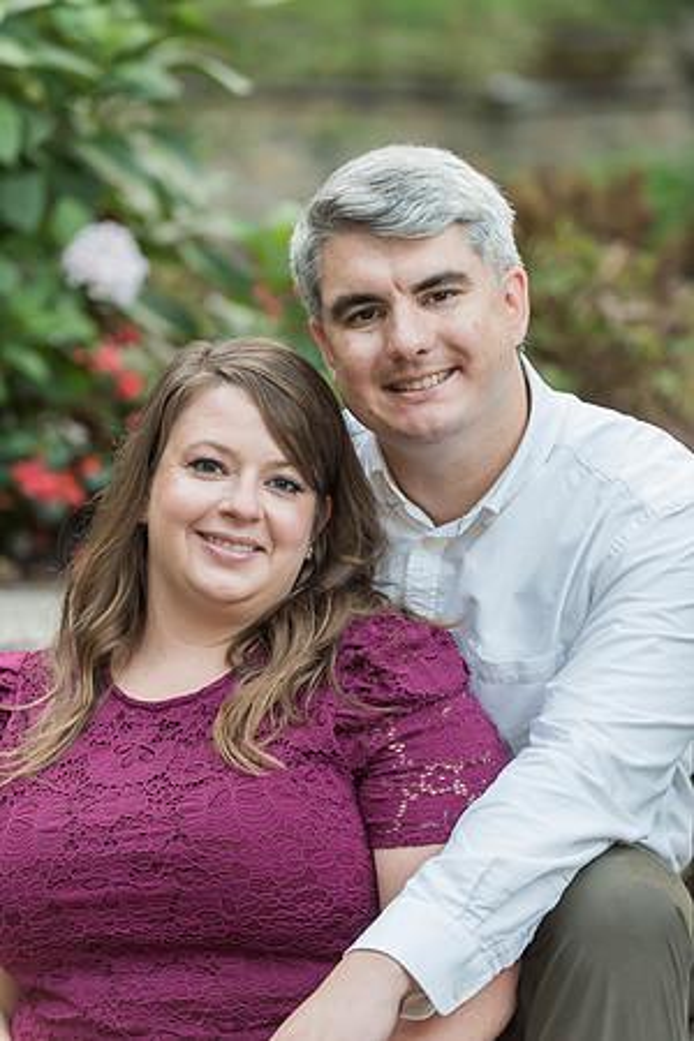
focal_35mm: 135
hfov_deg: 10.2
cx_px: 347
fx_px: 3903
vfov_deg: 15.2
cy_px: 520
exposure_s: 1/160
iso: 640
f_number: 4
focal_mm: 135
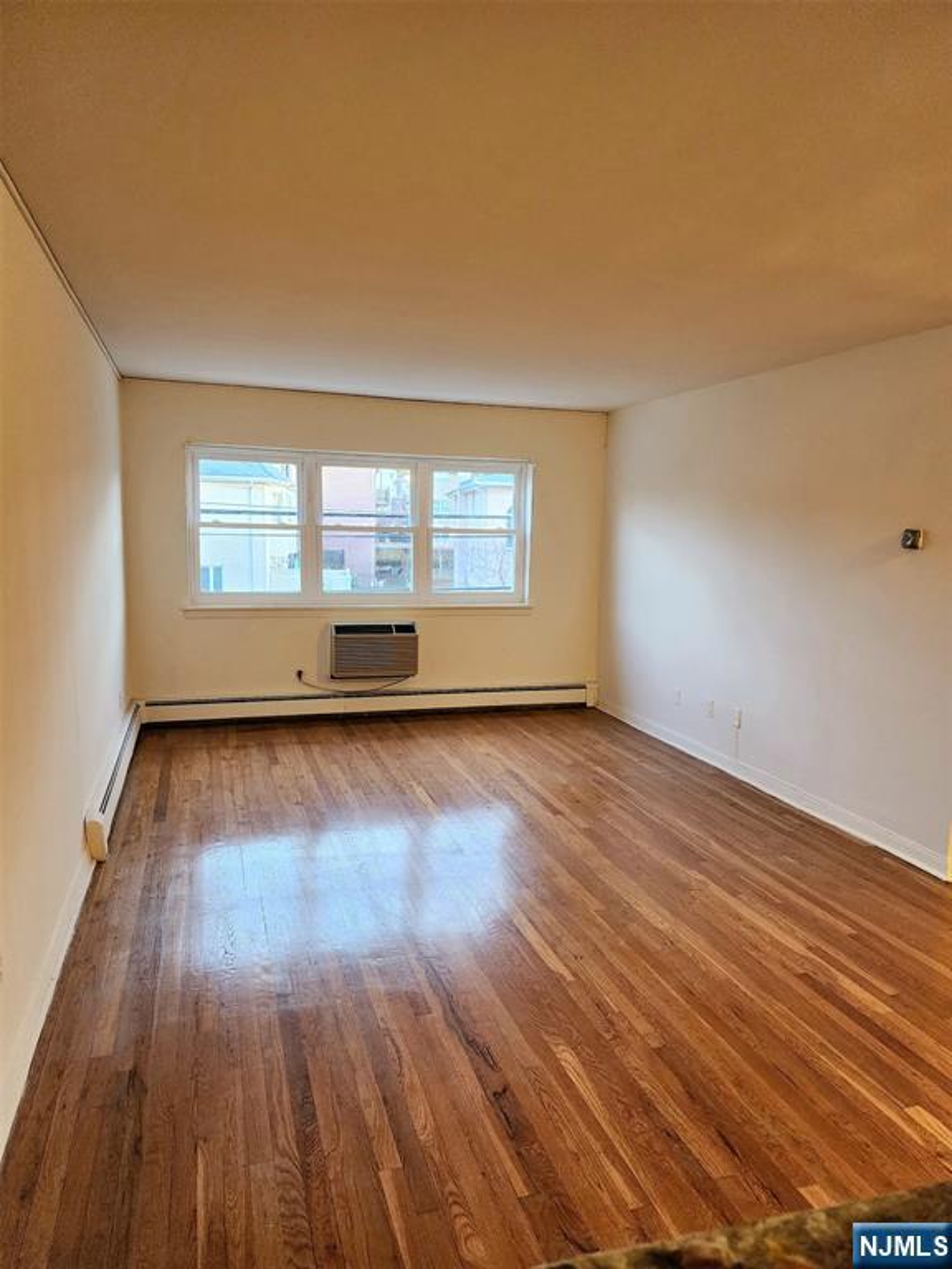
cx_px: 476
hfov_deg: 58.9
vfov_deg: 73.9
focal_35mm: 23
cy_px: 634
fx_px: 843
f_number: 1.8
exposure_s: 1/120
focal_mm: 6.4
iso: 640
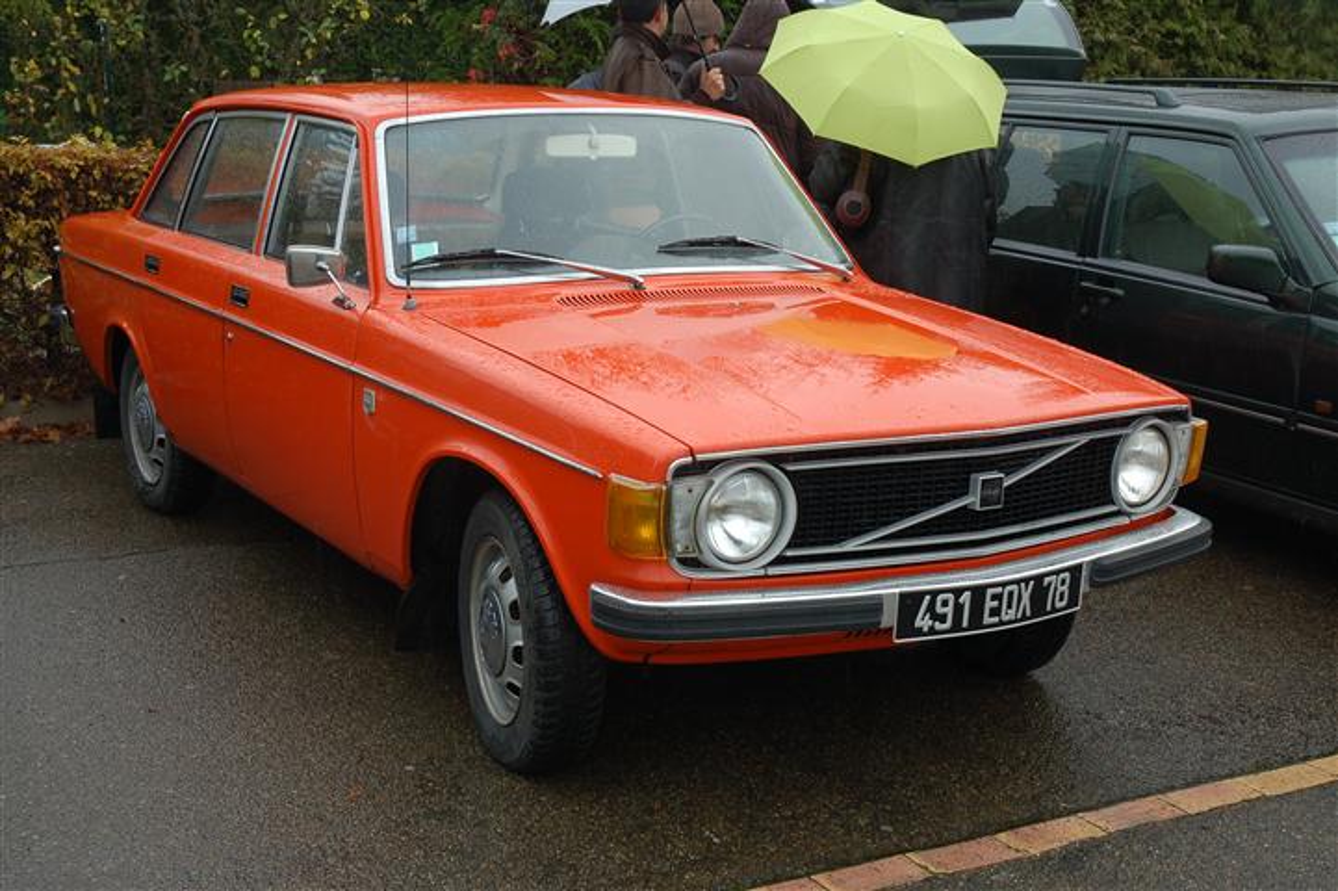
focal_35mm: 51
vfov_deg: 26.5
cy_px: 446
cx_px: 669
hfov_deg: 38.9
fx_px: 1895
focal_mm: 34
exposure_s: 1/125
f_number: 5.6
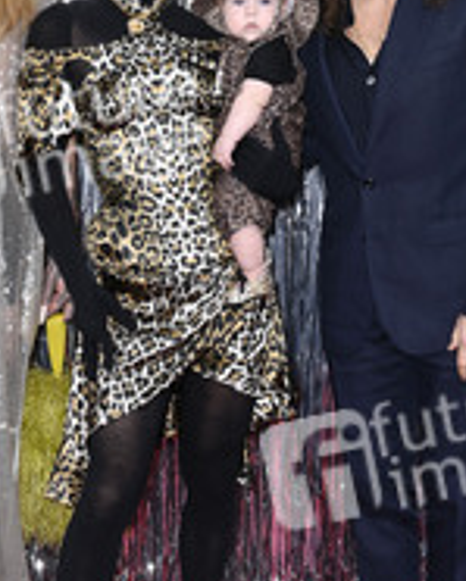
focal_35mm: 101
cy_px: 300
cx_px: 138
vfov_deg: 19.0
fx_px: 1740
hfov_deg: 15.2
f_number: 5.6
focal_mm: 50
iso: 400
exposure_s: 1/250
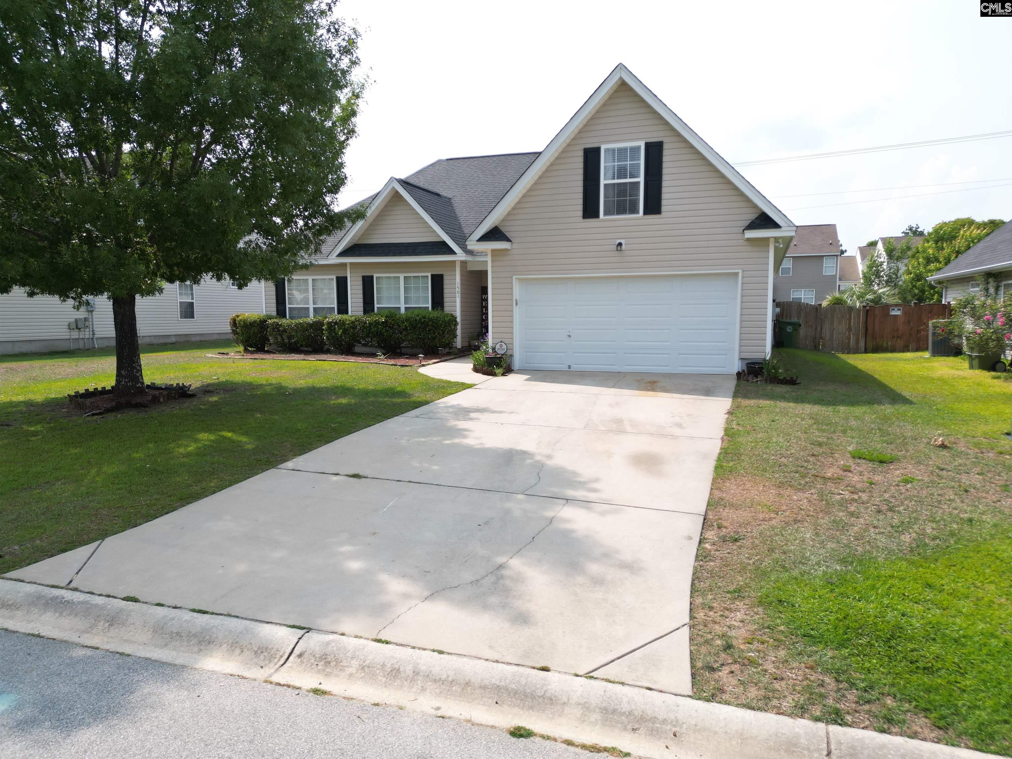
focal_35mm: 24
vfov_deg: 56.8
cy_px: 380
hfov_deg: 71.6
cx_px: 506
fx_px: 702
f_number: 1.7
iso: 100
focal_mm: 6.72
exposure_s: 1/1600
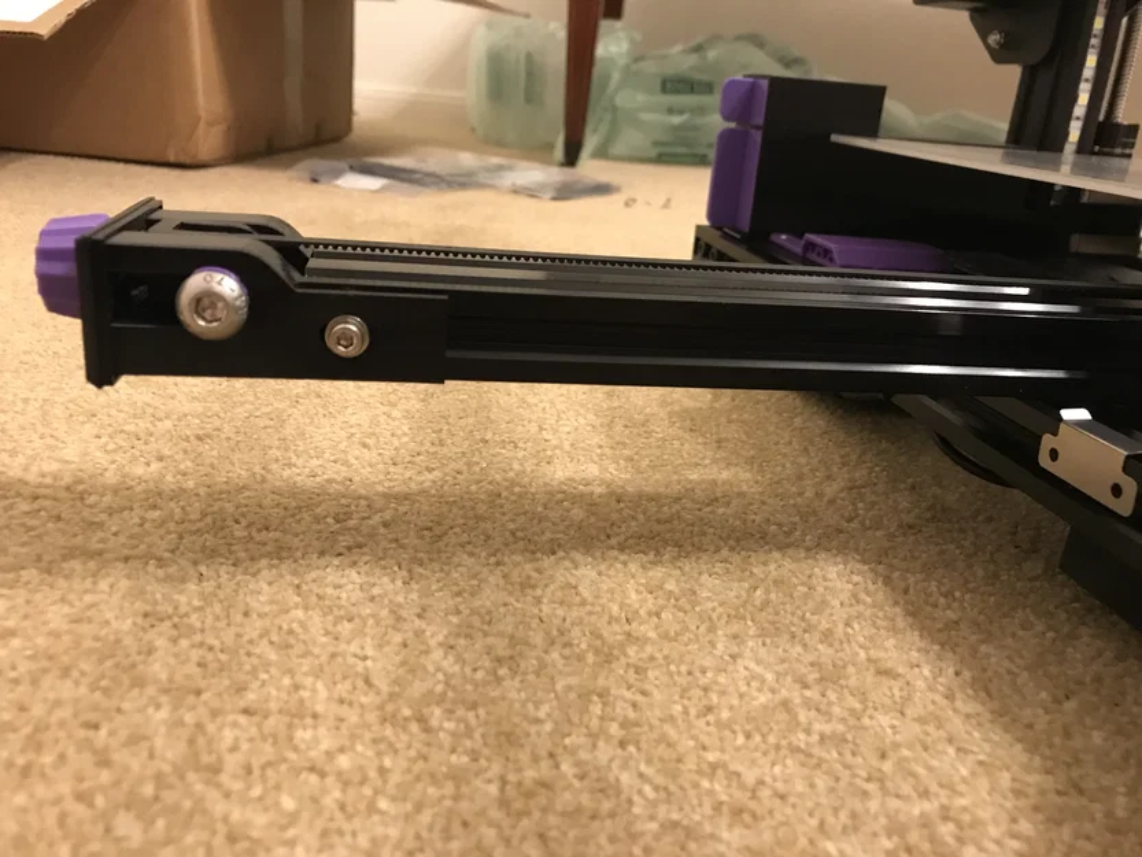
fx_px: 924
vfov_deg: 49.8
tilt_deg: -20.2
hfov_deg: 63.4
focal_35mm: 28
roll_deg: -6.1
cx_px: 571
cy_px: 428
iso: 100
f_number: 1.8
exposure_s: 1/12
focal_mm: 3.99
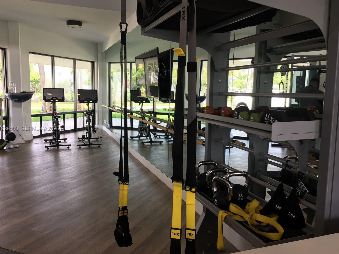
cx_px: 166
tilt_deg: -6.2
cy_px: 129
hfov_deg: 60.0
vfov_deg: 46.8
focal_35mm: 30
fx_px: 294
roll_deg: -2.2
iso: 40
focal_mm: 4.15
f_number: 2.2
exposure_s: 1/120
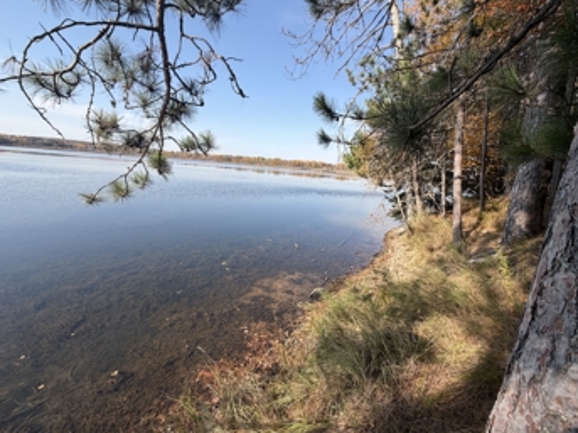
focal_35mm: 15
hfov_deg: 98.1
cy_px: 216
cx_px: 301
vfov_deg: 81.7
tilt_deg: -12.1
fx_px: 250
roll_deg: -5.3
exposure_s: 1/770
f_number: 2.2
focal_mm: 2.22
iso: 40
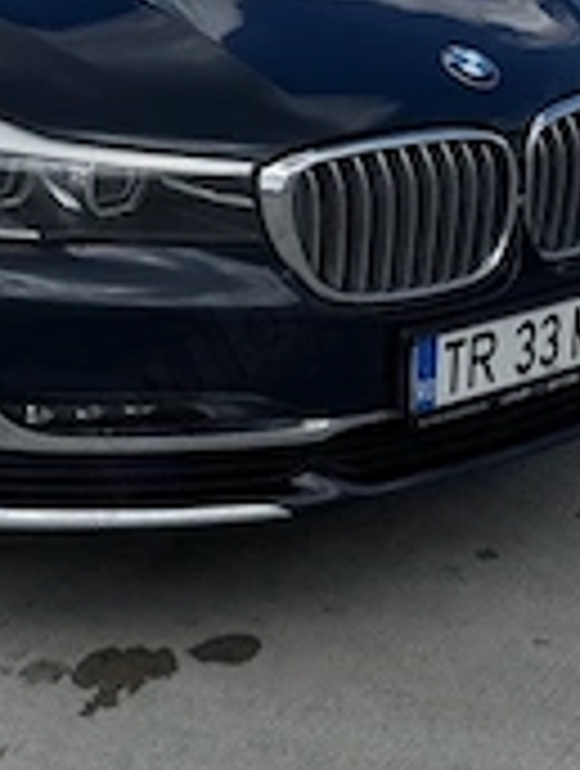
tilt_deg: -5.2
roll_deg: -0.8
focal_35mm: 112
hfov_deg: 12.9
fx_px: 2493
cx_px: -162
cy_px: -338
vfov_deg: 16.2
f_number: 1.78
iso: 80
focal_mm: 6.76
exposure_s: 1/5319
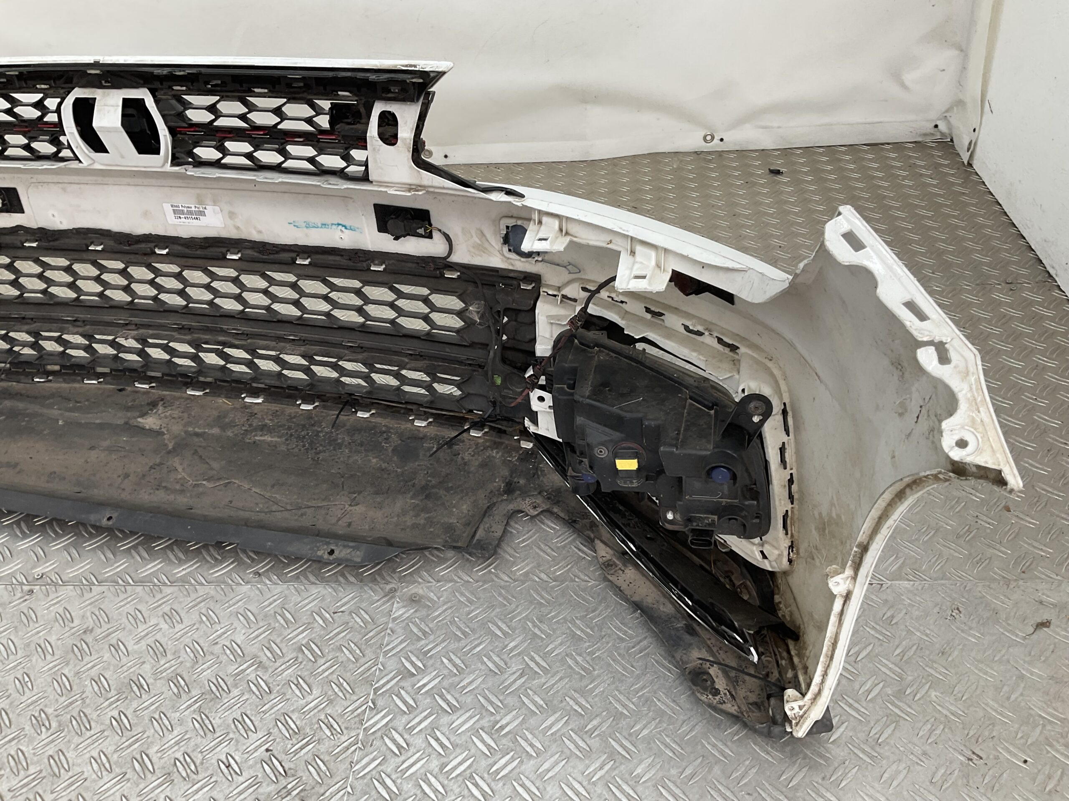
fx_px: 896
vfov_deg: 48.2
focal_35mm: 29
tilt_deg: -38.0
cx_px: 534
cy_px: 400
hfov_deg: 61.7
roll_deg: +3.7
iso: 20
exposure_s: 1/100
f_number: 1.8
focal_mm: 3
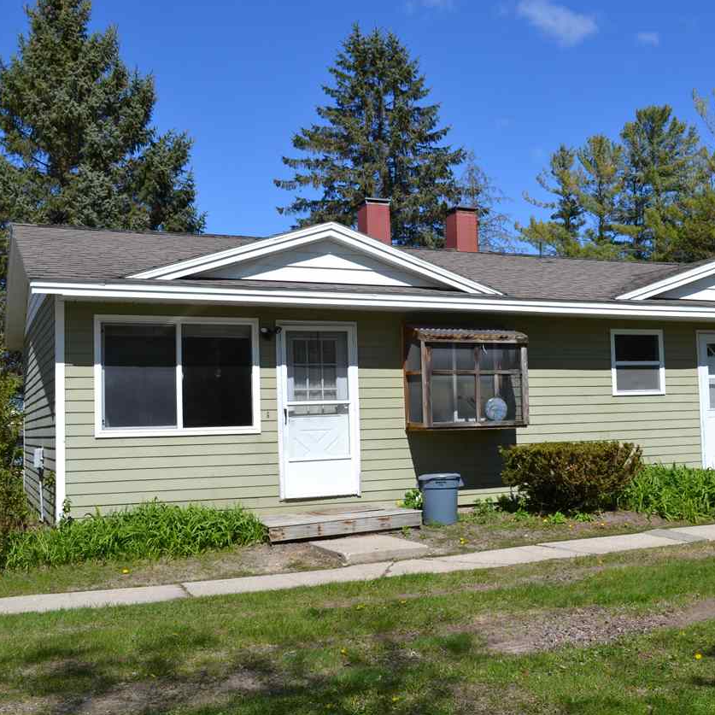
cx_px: 460
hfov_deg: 42.4
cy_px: 357
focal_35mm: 39
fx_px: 911
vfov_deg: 42.8
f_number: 9
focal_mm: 20
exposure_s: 1/320
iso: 100
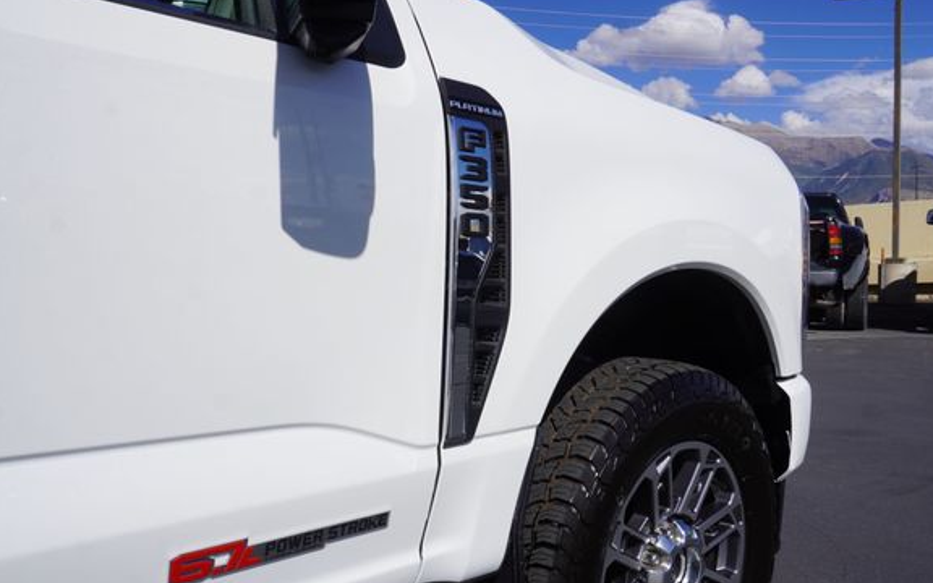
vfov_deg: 37.2
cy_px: 338
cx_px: 486
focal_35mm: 34
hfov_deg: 56.7
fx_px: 865
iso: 100
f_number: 10
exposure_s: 1/320
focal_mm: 20
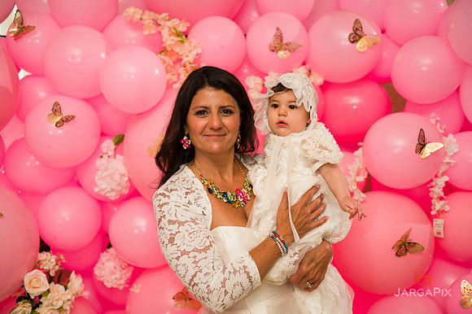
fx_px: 681
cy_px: 157
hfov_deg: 38.2
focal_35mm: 52
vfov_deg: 26.0
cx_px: 236
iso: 1000
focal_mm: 52
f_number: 3.2
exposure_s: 1/200
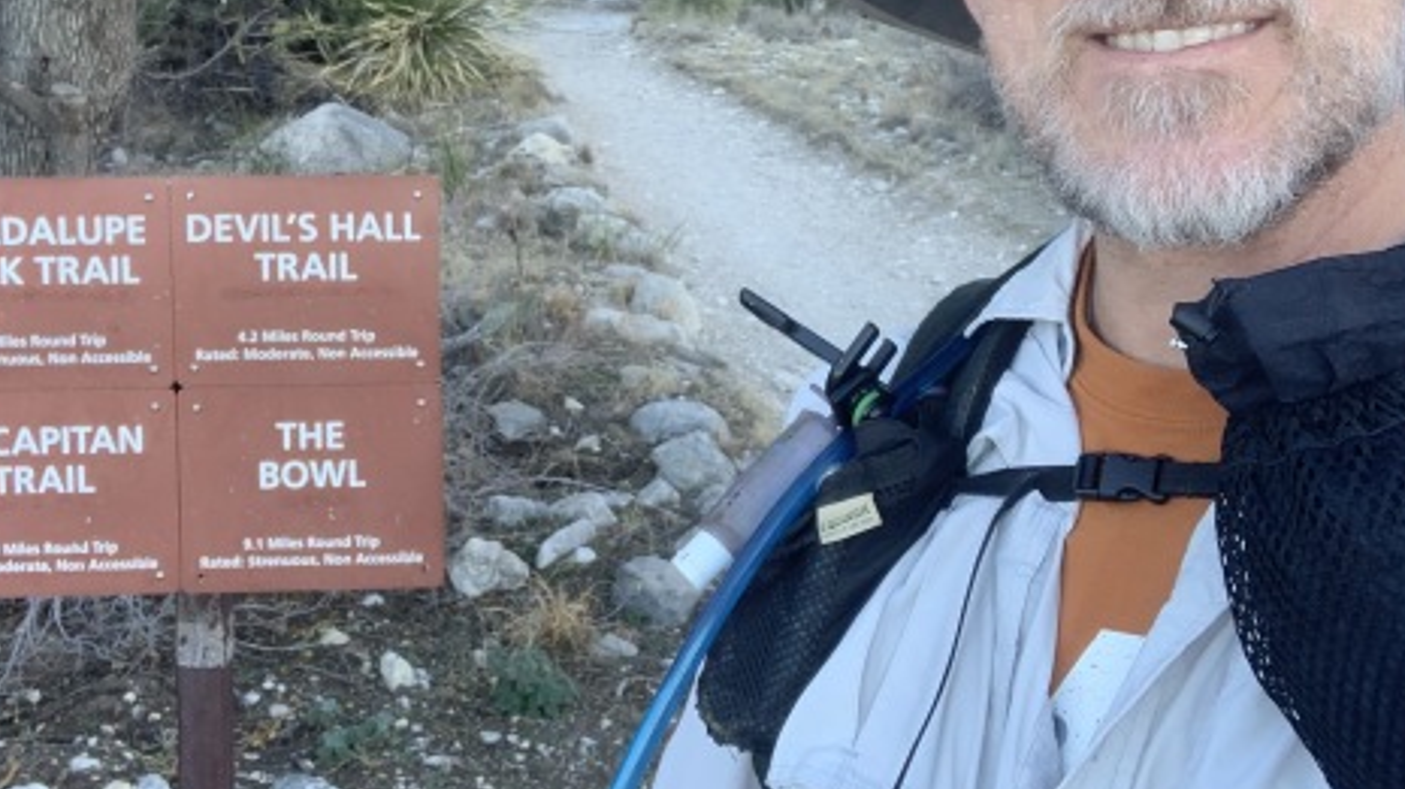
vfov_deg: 24.7
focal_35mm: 48
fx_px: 1787
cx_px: 628
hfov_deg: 42.9
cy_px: 227
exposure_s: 1/121
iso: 40
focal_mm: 2.87
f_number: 2.2
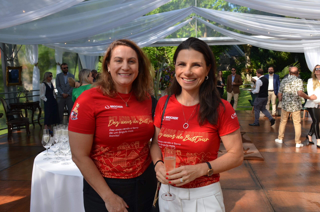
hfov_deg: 55.2
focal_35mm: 34
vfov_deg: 38.2
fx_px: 306
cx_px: 160
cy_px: 106
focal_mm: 23
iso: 200
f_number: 8
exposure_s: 1/250
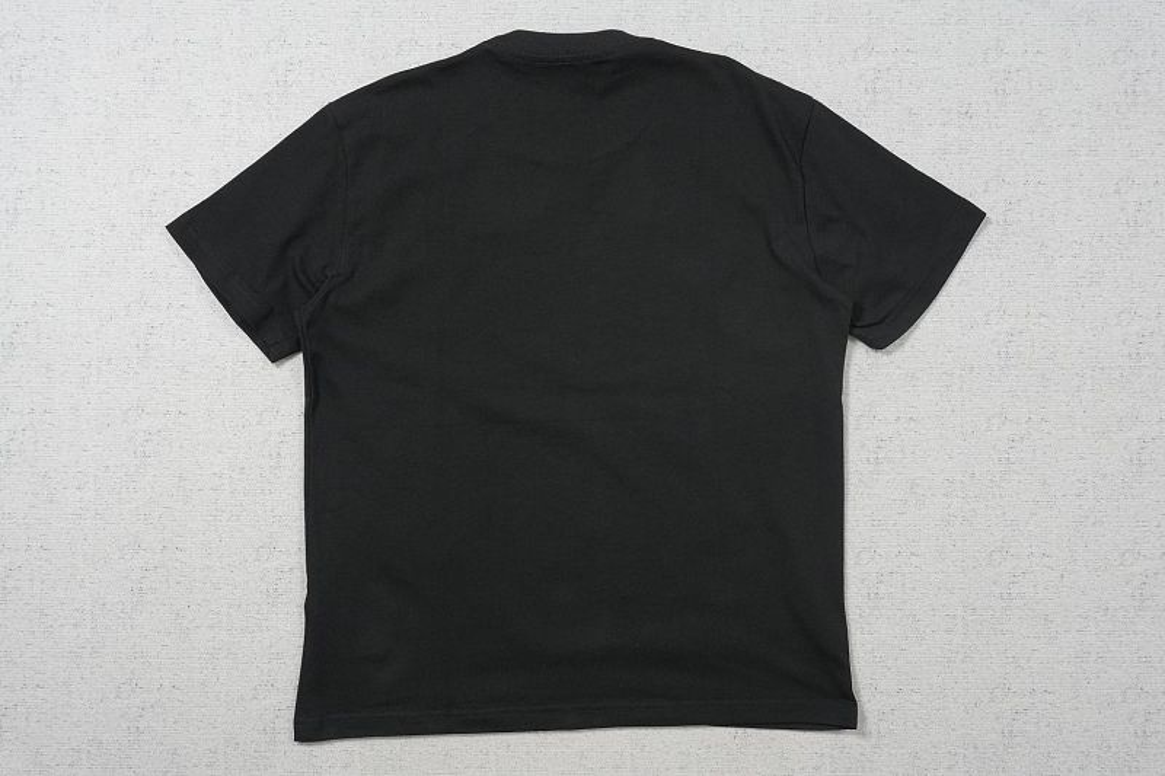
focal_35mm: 33
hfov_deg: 57.2
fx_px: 1068
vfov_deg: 40.0
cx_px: 582
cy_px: 388
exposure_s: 1/100
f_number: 10
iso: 1600
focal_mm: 22
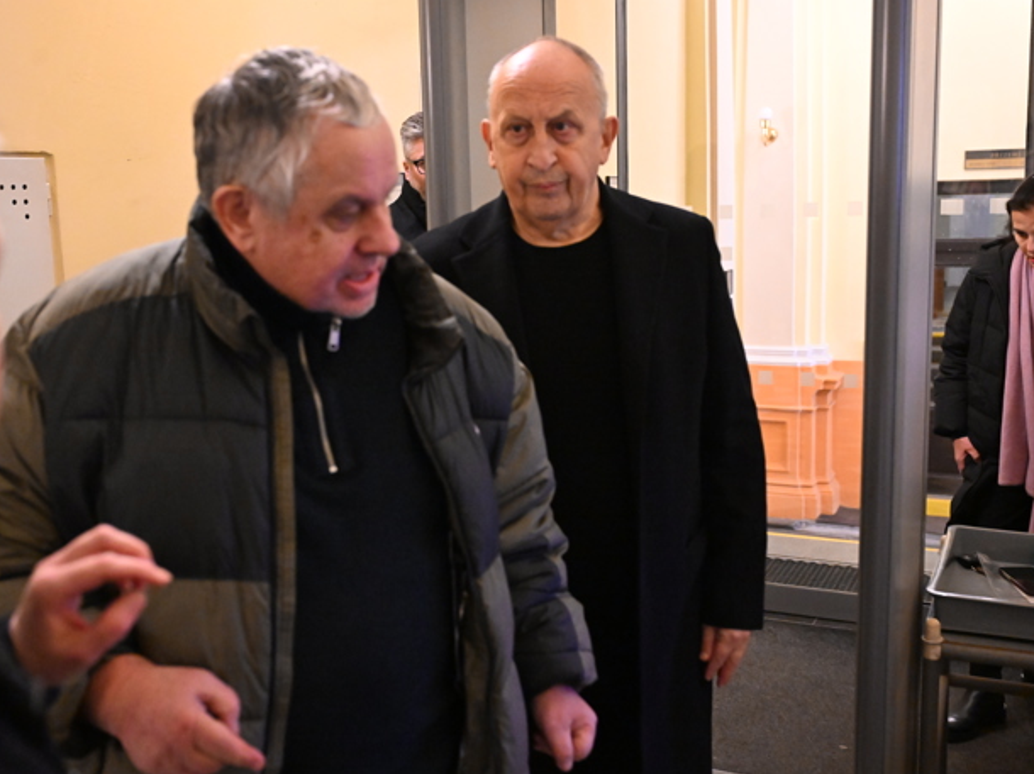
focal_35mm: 38
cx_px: 481
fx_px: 1121
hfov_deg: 49.5
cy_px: 388
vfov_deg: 38.1
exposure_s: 1/160
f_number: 4
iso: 8000
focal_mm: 34.5
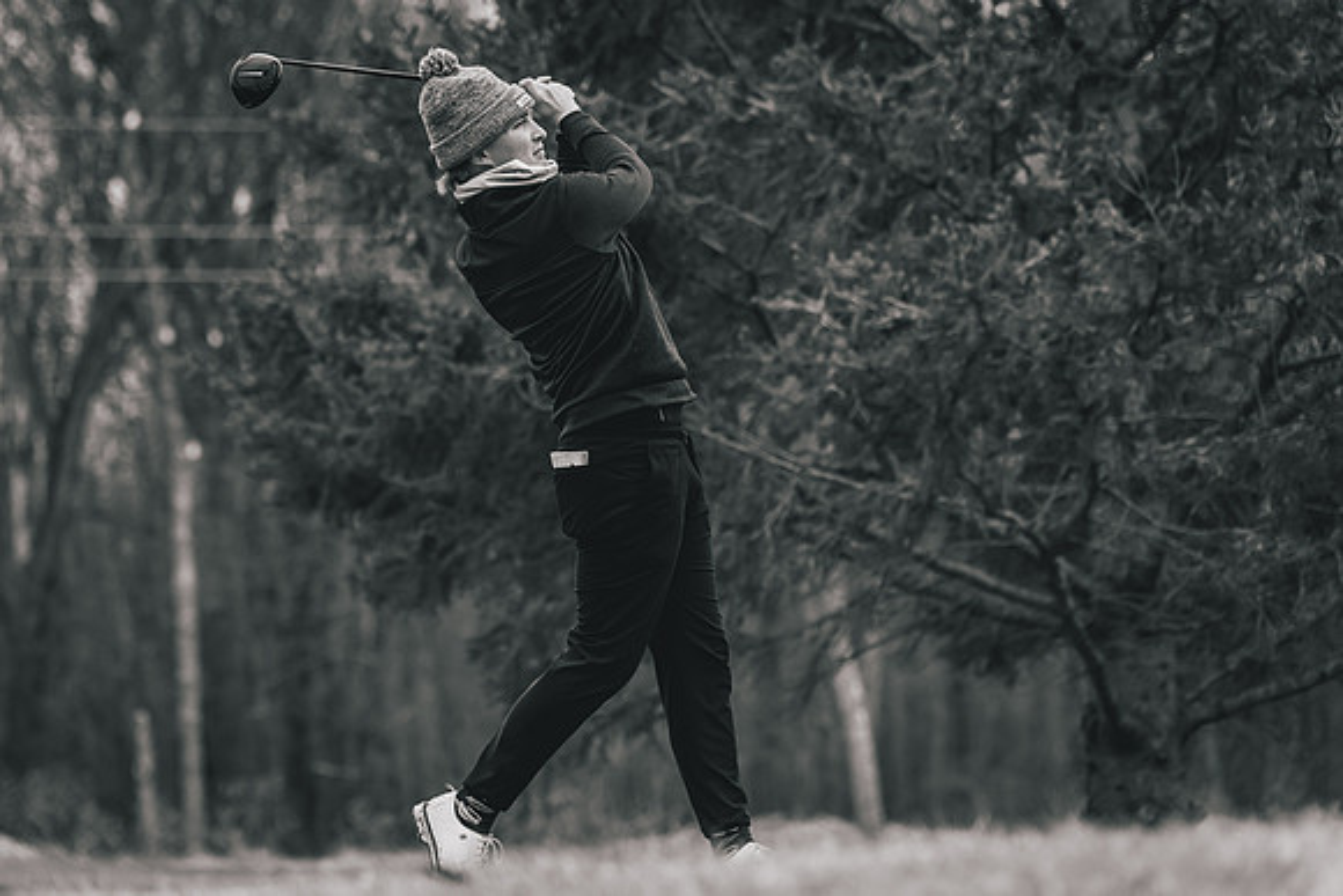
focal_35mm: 135
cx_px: 585
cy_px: 383
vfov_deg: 10.2
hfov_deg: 15.2
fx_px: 5032
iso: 640
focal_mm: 107
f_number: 2.8
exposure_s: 1/3200
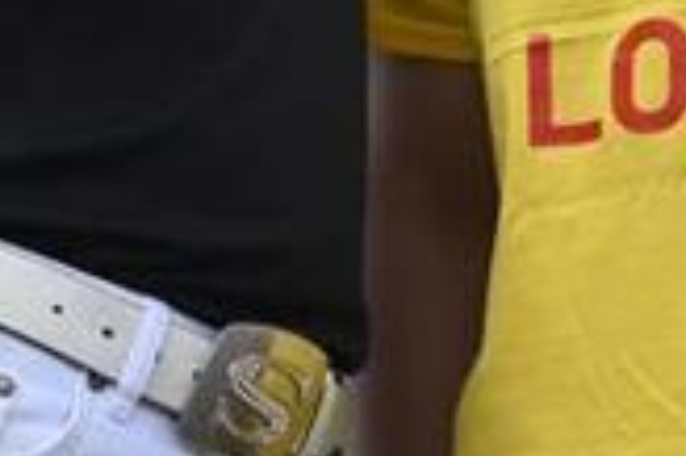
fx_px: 17304
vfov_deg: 1.5
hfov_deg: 2.3
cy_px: -529
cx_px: -75
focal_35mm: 909
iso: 400
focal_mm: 150
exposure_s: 1/1600
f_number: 4.8
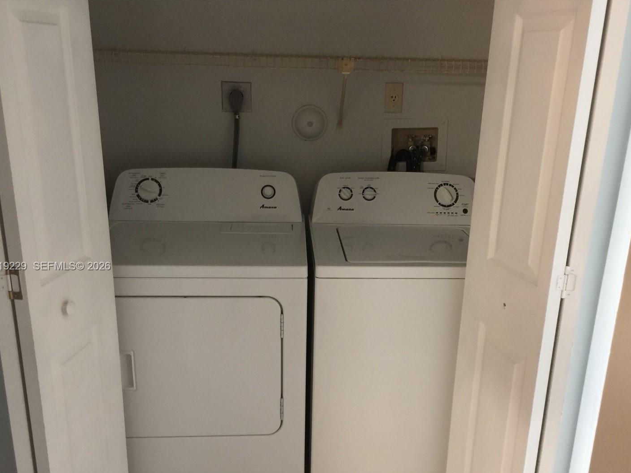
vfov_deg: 42.9
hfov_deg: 55.3
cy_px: 267
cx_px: 330
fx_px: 602
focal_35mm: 33
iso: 80
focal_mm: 4.15
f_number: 2.2
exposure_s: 1/4
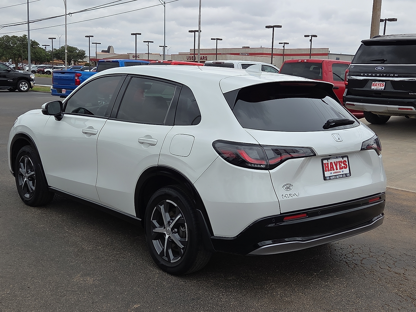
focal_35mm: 45
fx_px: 541
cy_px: 156
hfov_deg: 42.1
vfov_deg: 32.2
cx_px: 208
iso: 76
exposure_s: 1/2500
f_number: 1.8
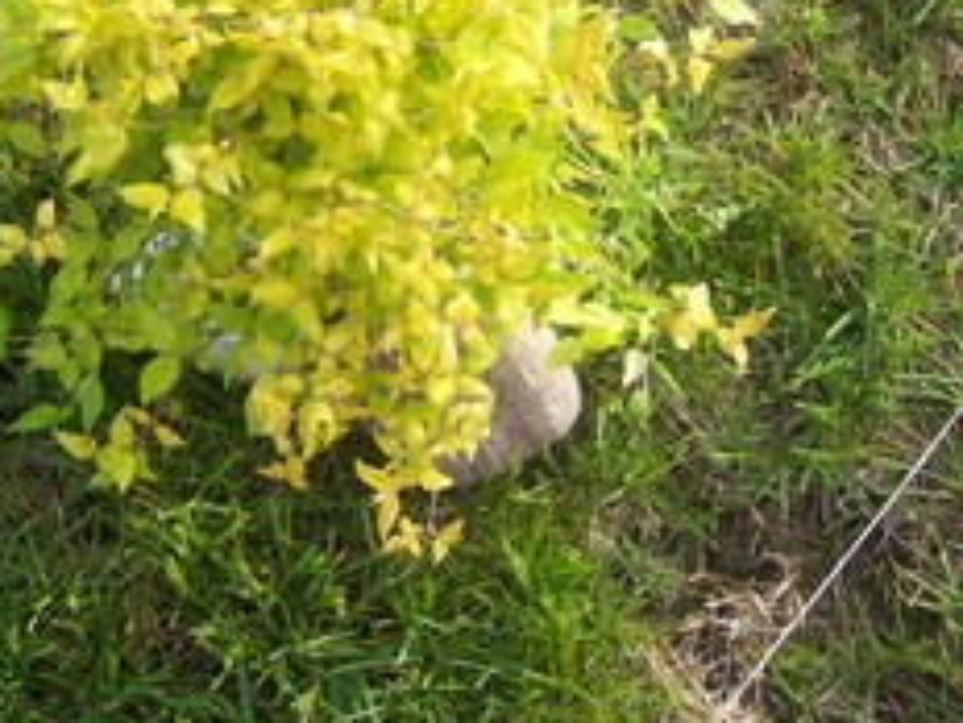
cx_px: 274
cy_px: 96
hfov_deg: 26.8
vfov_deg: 20.1
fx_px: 2003
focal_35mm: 72
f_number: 2.8
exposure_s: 1/700
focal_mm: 8
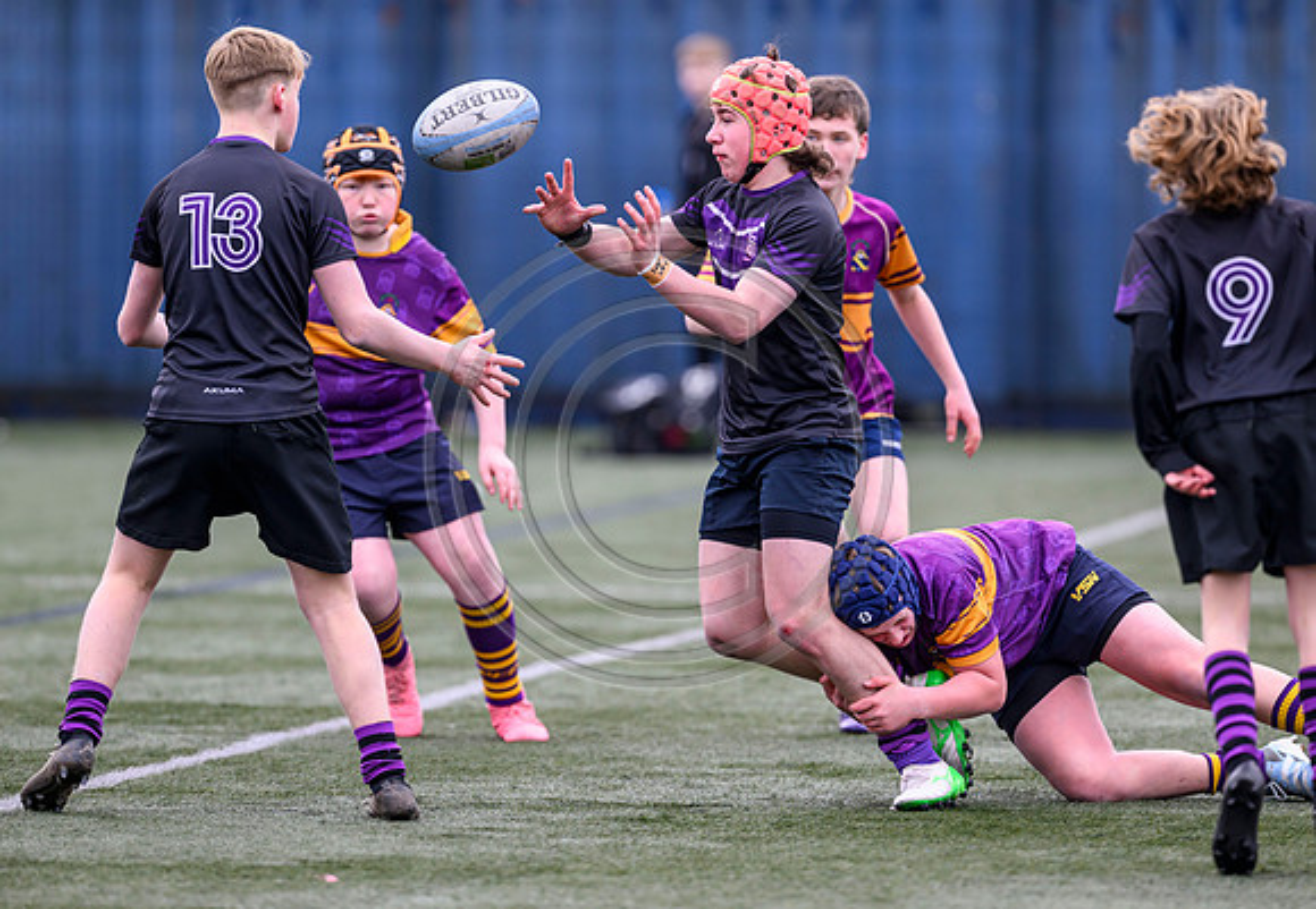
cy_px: 509
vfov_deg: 3.1
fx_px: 16974
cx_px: 764
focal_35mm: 459
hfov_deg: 4.4
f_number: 3.5
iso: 500
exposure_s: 1/1250
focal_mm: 400
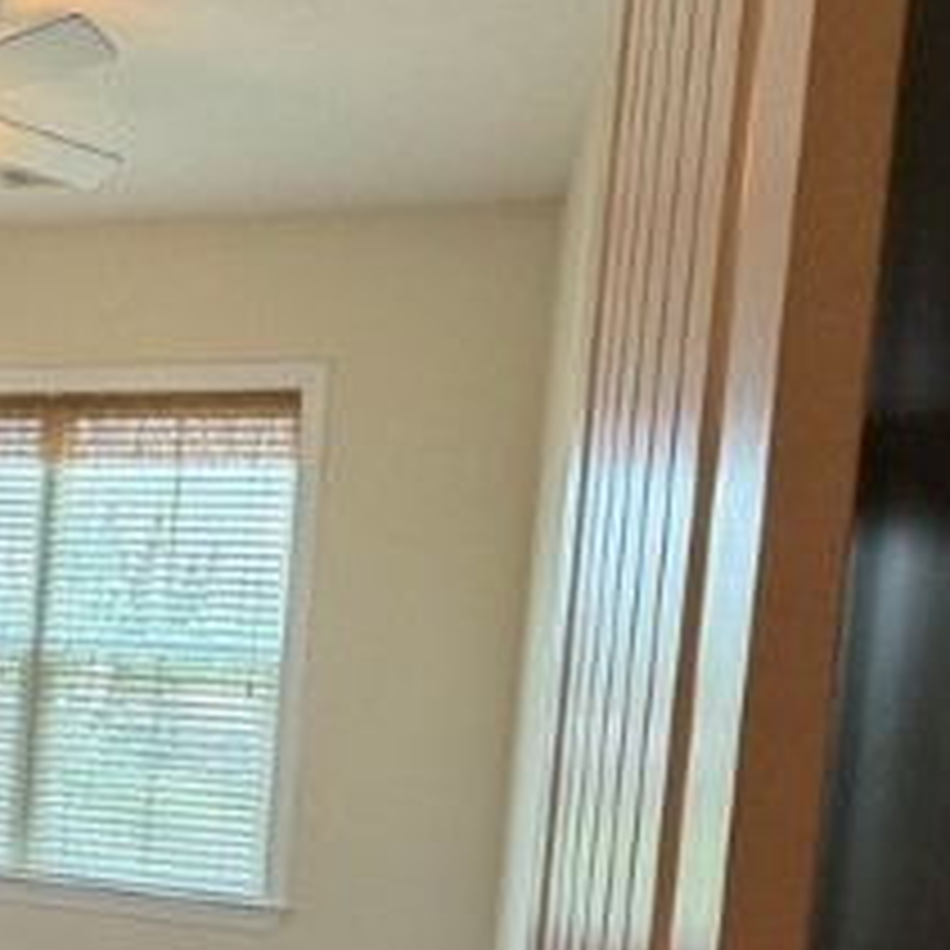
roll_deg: -4.0
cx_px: -81
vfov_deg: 36.2
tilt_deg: -2.1
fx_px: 1397
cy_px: 770
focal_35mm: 45
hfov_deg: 33.1
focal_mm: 2.22
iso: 250
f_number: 2.2
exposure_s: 1/120
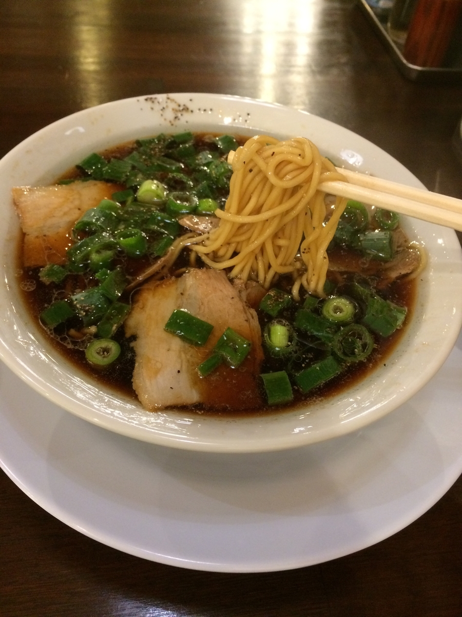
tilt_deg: -50.2
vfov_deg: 61.7
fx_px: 516
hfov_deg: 48.2
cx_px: 231
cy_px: 308
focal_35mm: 29
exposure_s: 1/30
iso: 320
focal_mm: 4.15
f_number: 2.2
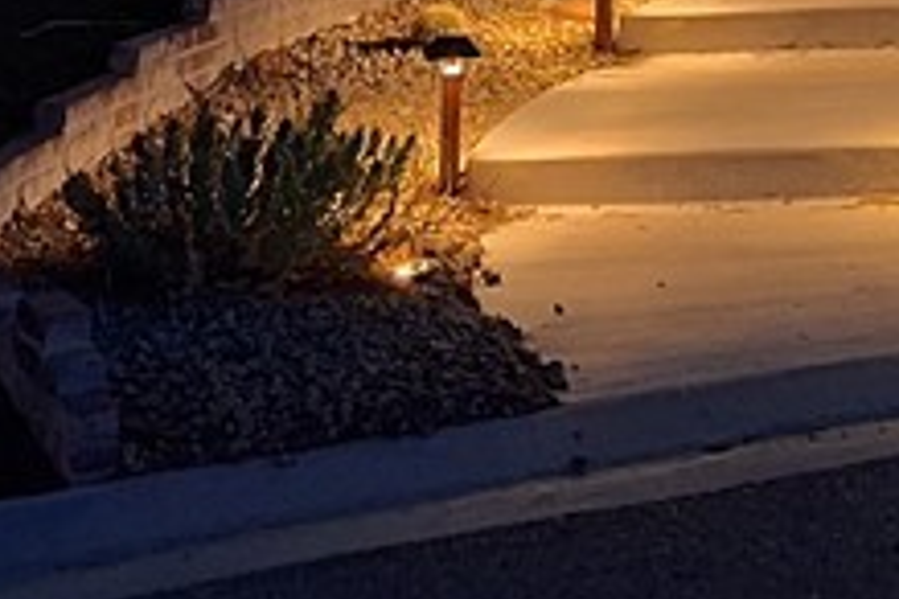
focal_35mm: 112
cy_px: -878
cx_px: 1104
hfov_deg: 17.3
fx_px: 2797
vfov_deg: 10.4
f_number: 1.8
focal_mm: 5.54
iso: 1000
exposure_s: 1/24
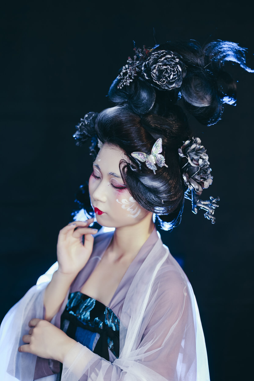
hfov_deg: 27.5
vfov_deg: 40.3
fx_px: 519
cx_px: 127
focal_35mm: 49
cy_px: 190
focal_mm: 50
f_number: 2
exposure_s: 1/100
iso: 320
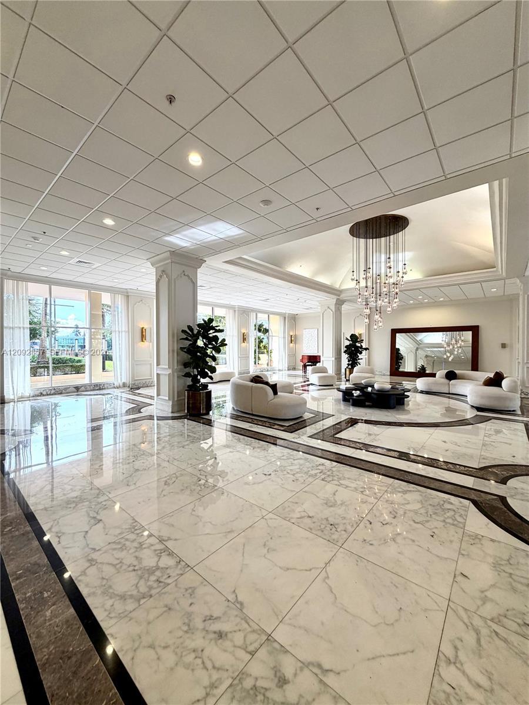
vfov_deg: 102.1
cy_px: 352
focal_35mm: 14
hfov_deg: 85.7
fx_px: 285
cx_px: 264
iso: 125
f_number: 2.2
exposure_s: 1/120
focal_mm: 2.22
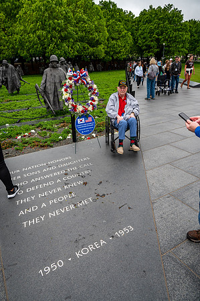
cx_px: 100
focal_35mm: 24
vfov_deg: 72.7
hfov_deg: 52.1
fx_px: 205
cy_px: 150
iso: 900
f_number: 8
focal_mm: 24.5
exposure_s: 1/640
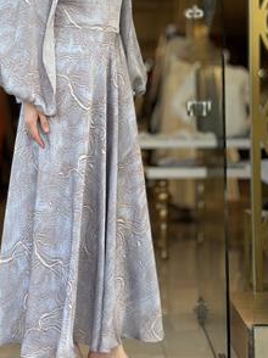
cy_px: 90
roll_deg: -0.2
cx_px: 91
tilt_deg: +2.8
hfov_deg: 17.3
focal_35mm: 85
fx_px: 879
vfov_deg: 22.8
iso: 80
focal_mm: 6.86
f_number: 1.78
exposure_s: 1/480
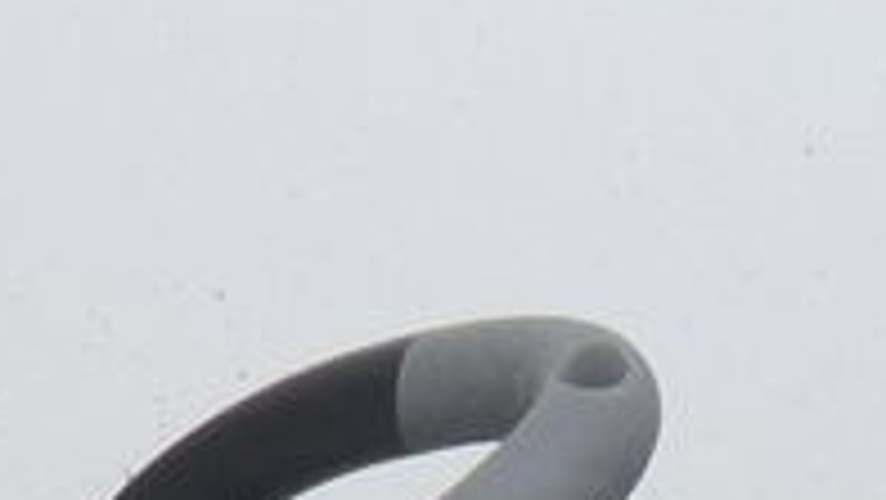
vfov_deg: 7.1
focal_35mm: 149
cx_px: 639
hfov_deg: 14.4
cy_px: 1635
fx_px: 3502
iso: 100
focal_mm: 4.9
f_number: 3.5
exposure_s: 1/180
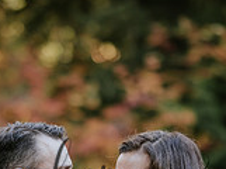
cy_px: 271
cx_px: 39
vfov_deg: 4.5
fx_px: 2130
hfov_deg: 6.1
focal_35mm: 327
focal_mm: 85
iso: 500
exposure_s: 1/800
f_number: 1.8
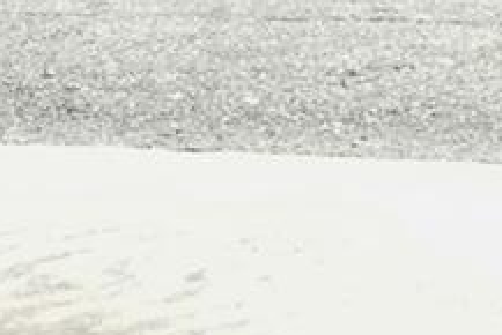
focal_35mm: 240
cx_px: 1730
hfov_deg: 7.2
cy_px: -802
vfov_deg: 5.3
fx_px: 3344
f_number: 9
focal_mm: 32.5
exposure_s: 1/250
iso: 8000
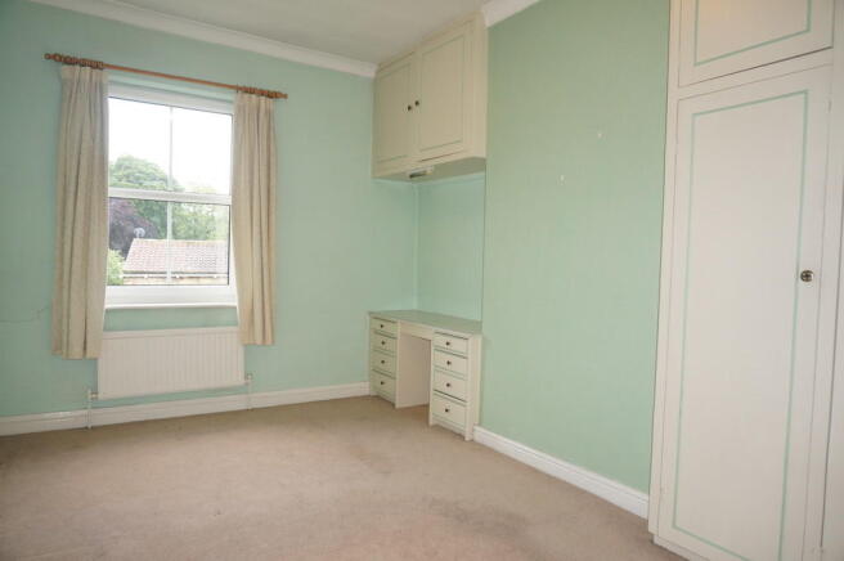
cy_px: 280
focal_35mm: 24
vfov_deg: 53.0
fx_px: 562
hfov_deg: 73.8
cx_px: 422
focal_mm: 16
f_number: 4
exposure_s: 1/60
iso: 400
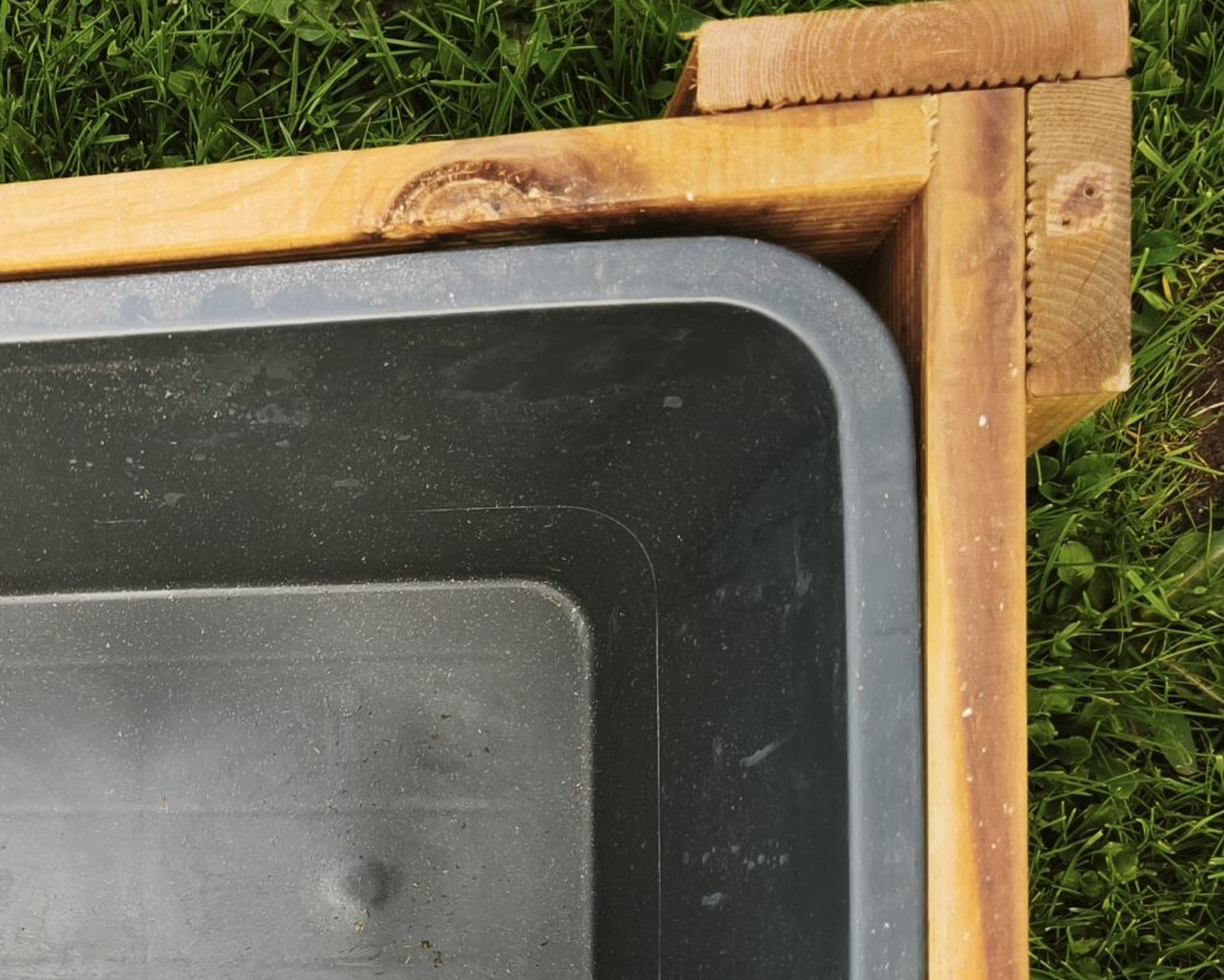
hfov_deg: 29.6
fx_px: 2065
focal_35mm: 57
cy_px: 899
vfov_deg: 25.8
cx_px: -130
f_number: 1.7
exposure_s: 1/167
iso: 50
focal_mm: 5.35
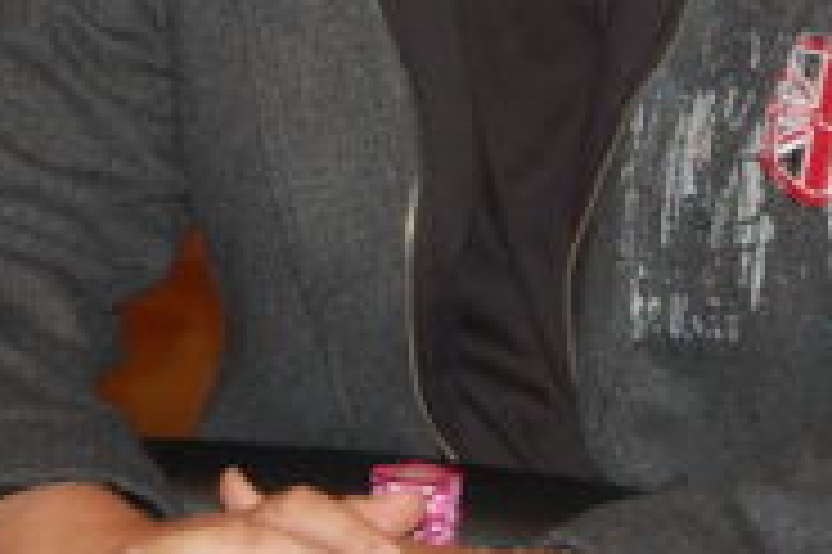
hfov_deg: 7.0
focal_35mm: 294
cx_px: 562
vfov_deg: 4.6
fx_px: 6788
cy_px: -155
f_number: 5.6
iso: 450
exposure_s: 1/60
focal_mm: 52
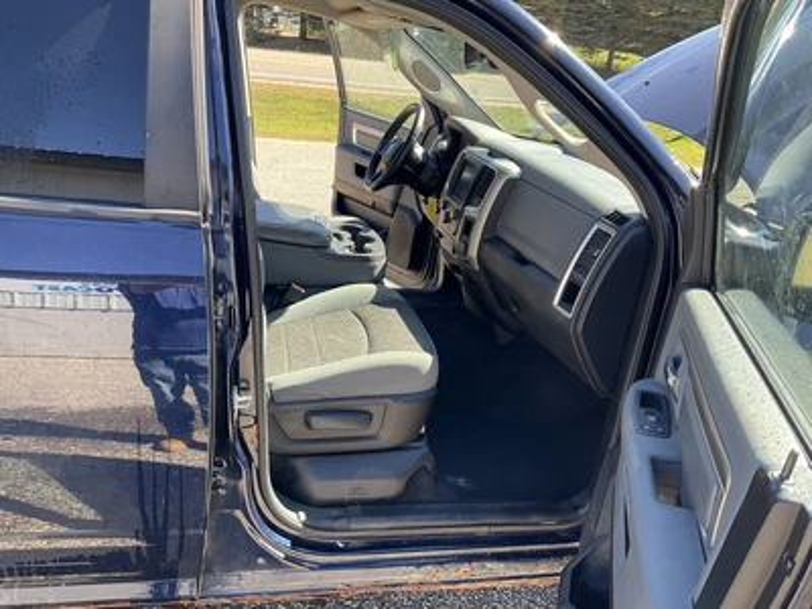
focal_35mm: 29
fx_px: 680
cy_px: 304
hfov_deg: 61.7
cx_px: 406
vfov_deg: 48.2
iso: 25
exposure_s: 1/138
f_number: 1.8
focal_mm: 3
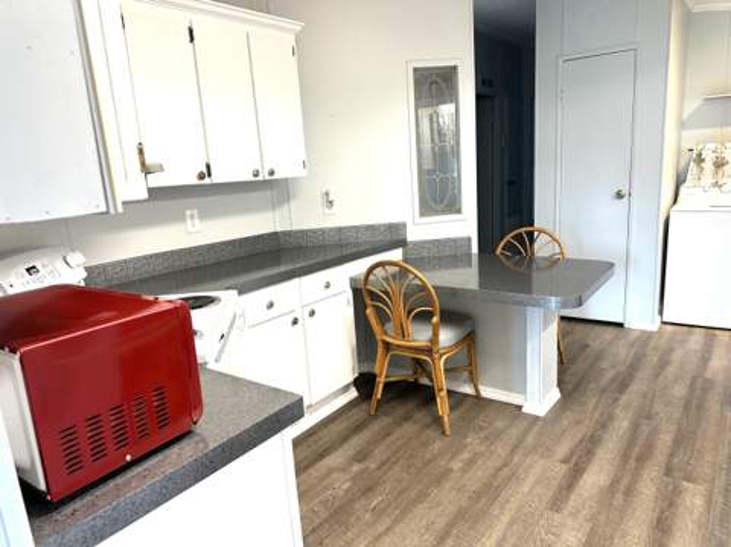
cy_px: 274
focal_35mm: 24
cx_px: 366
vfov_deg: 56.7
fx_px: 506
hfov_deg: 71.7
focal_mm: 6.86
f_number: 1.78
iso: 200
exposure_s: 1/60
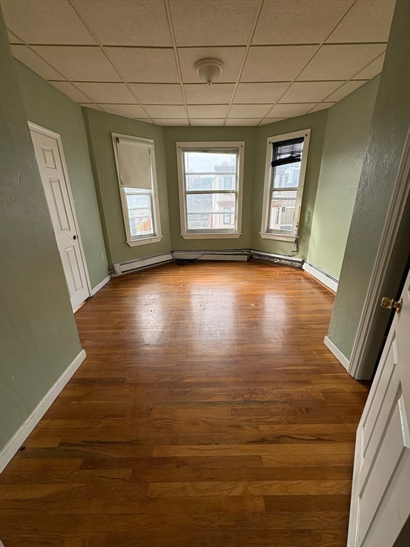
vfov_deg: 102.1
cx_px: 205
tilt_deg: -20.8
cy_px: 274
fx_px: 221
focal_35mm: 14
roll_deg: +0.1
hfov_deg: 85.7
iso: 64
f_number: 2.2
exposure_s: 1/222
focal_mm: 2.22
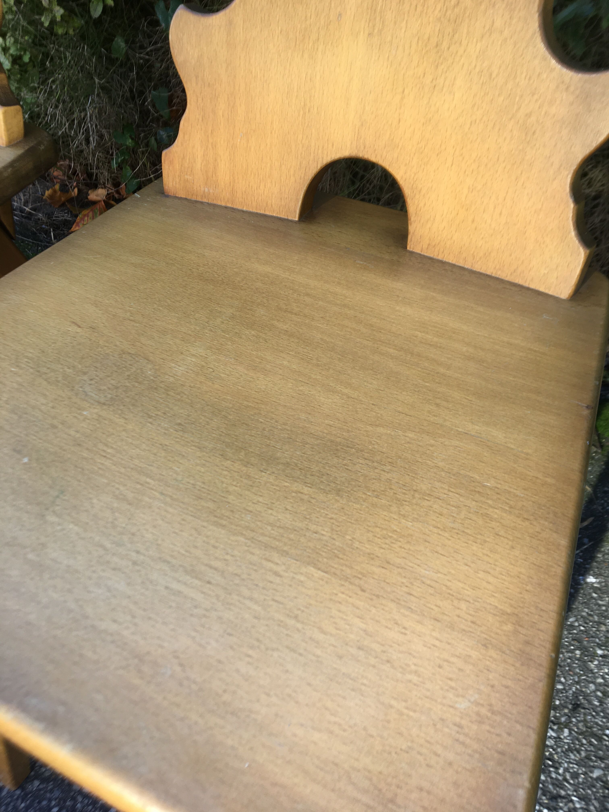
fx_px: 680
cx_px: 304
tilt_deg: -49.3
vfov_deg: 61.7
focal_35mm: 29
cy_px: 406
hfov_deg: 48.2
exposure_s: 1/126
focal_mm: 4.15
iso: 25
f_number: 2.2
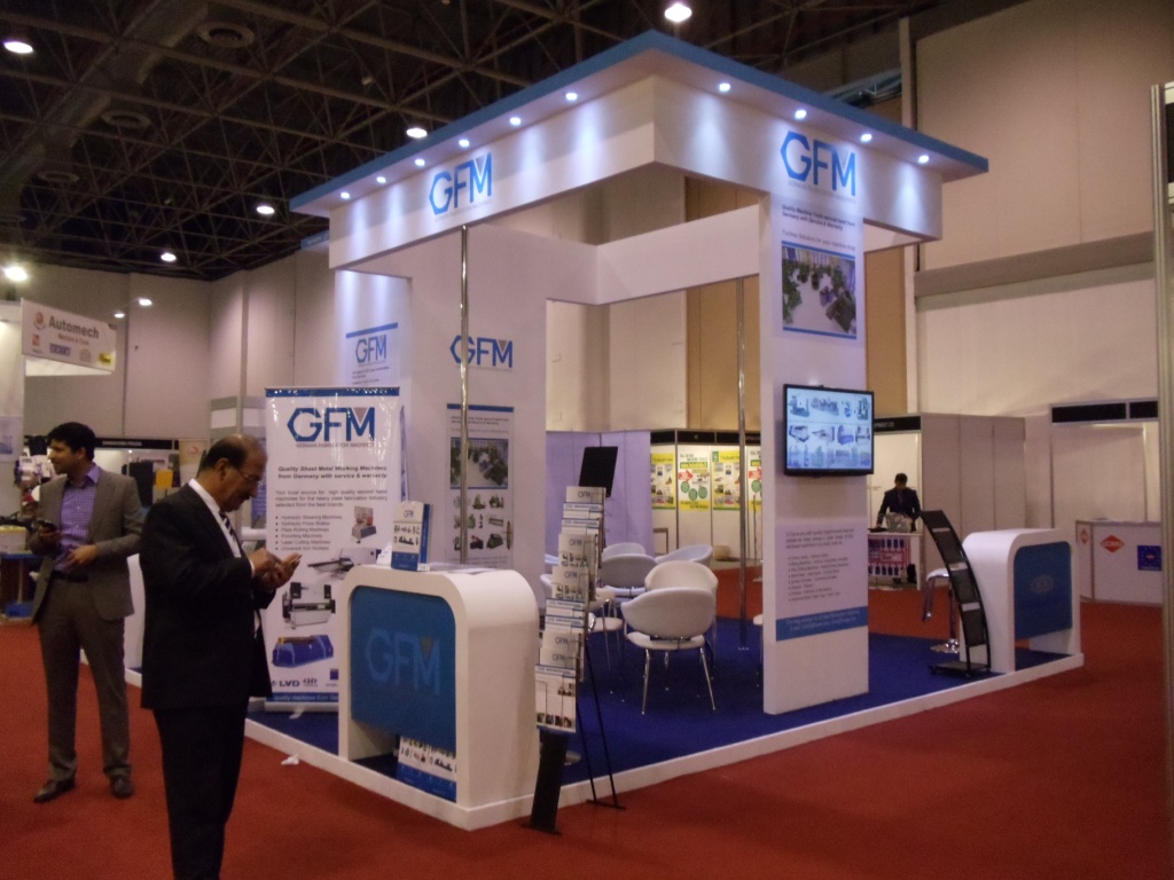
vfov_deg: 32.9
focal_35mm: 44
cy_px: 440
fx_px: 1492
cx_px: 587
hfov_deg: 42.9
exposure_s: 1/60
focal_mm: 6
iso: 800
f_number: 3.5
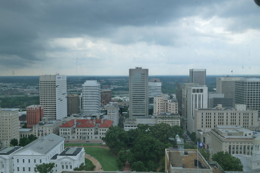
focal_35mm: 30
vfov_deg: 43.6
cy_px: 86
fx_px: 217
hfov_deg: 61.9
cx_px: 130
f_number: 6.3
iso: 100
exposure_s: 1/250
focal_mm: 20
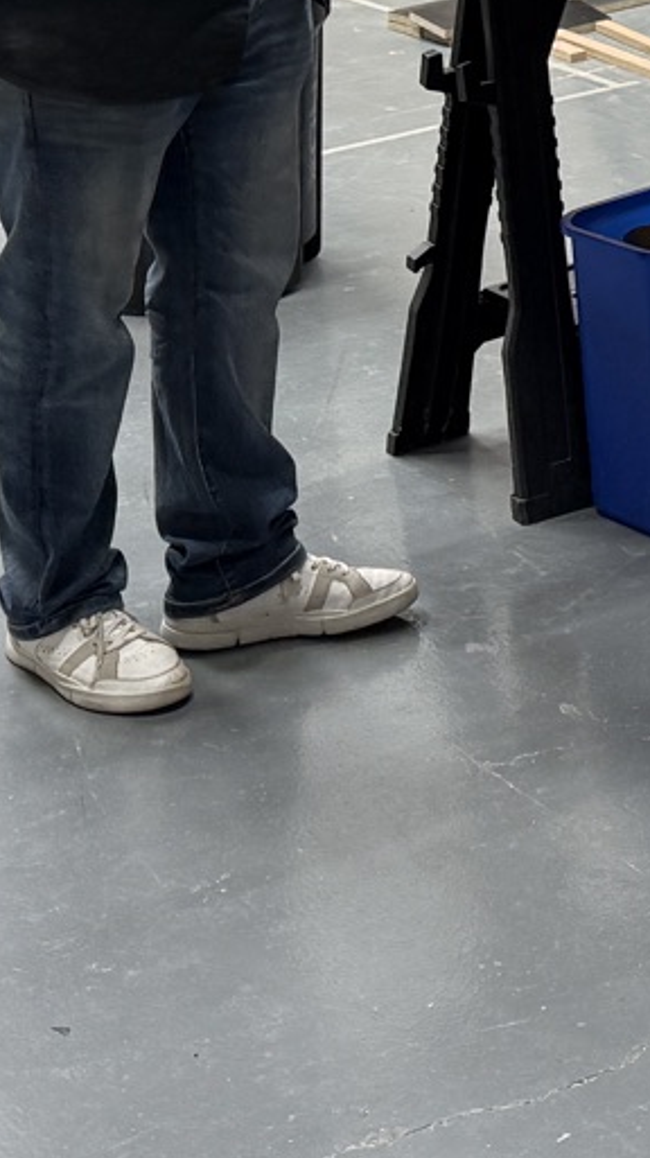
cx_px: 934
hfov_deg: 11.4
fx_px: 3130
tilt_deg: -5.3
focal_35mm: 102
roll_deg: +1.3
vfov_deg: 19.1
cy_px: -418
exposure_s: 1/372
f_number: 1.78
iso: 80
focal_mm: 6.76
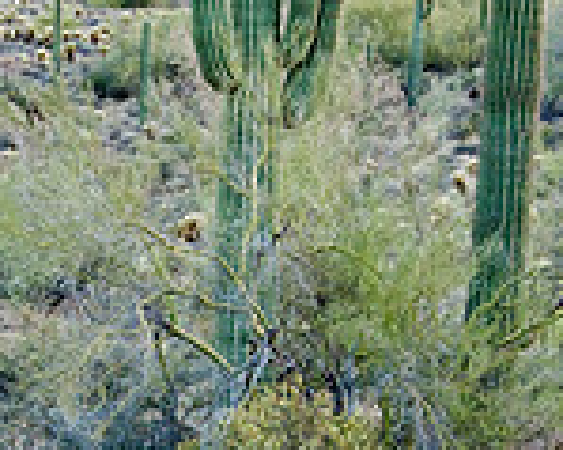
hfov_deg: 11.3
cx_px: 70
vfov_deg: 9.0
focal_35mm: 170
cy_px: 458
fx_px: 2831
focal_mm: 40
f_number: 5.6
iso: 800
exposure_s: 1/50
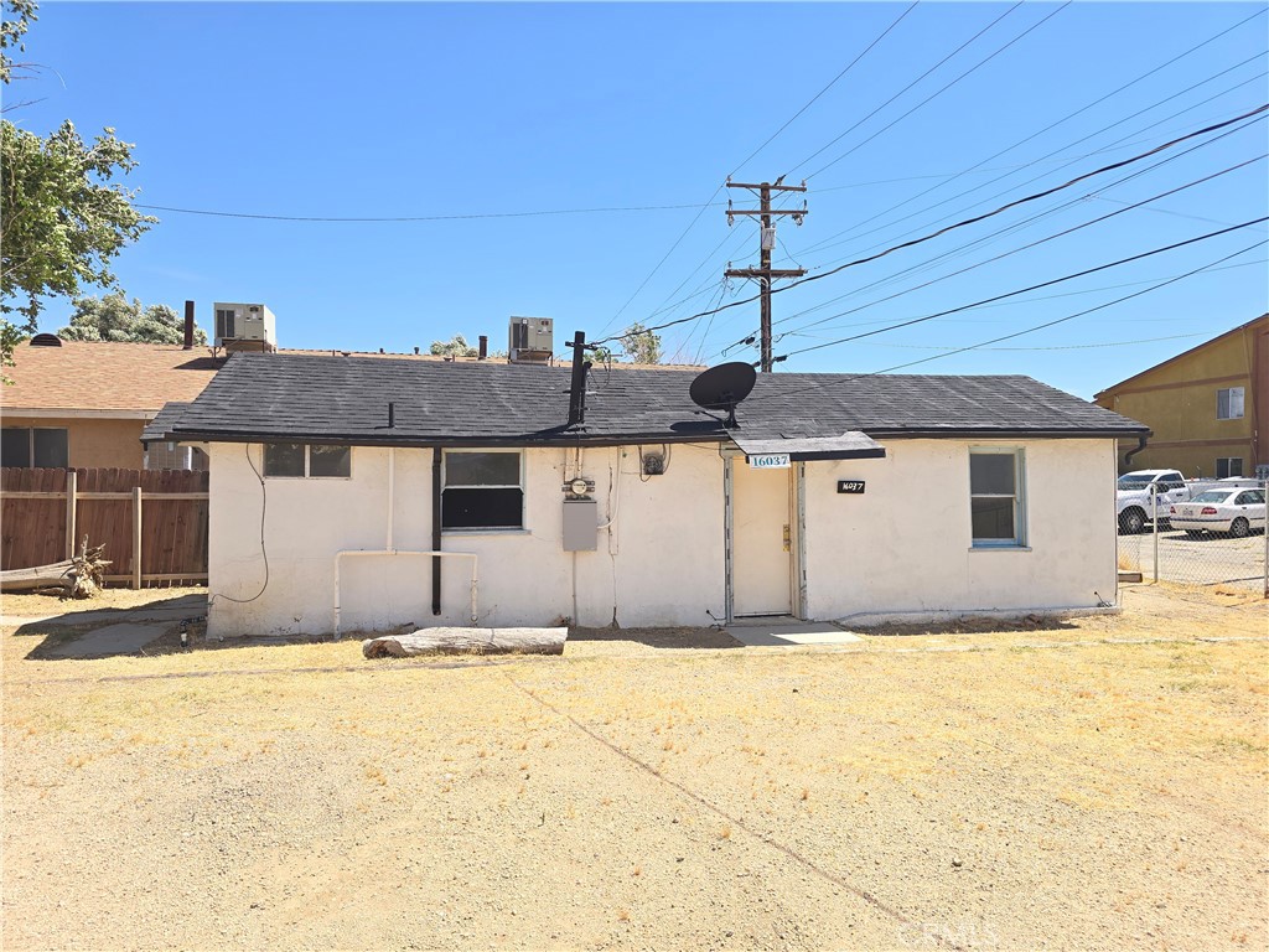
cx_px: 634
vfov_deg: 58.9
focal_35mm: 23
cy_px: 476
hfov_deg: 73.9
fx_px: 843
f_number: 1.7
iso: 12
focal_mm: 6.3
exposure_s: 1/533
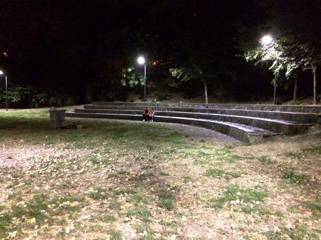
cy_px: 120
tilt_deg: -1.4
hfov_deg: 61.7
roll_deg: -1.1
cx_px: 160
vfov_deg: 48.2
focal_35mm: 29
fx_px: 269
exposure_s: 1/17
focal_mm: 4.15
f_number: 2.2
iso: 640
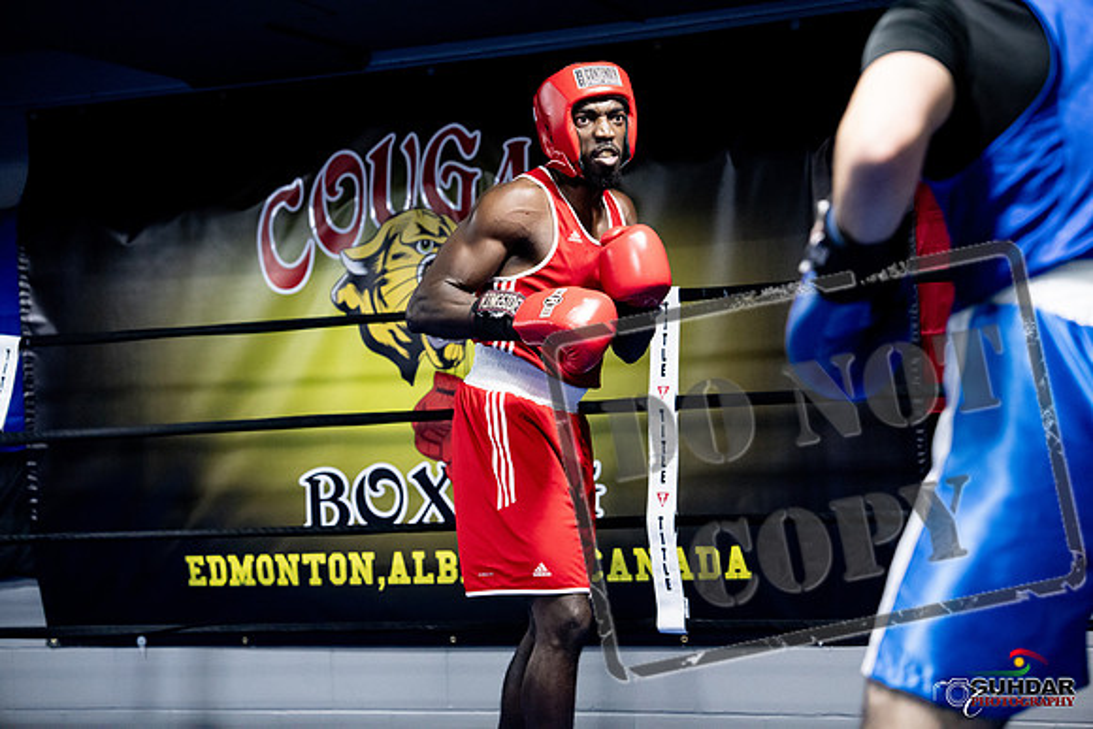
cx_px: 546
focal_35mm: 67
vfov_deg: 20.3
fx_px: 2035
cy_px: 364
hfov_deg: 30.1
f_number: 2.8
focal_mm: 67
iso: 8000
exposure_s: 1/1000
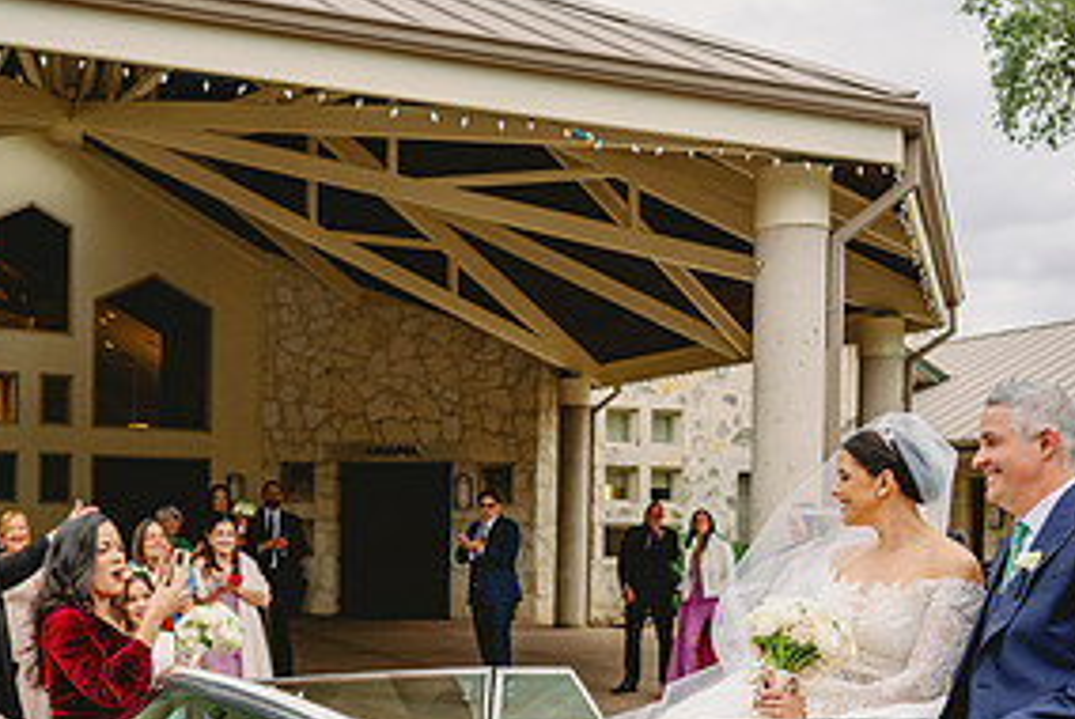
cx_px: 379
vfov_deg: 27.1
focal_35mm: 49
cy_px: 558
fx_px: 1465
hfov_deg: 39.9
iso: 500
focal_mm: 24
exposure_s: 1/2000
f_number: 2.8
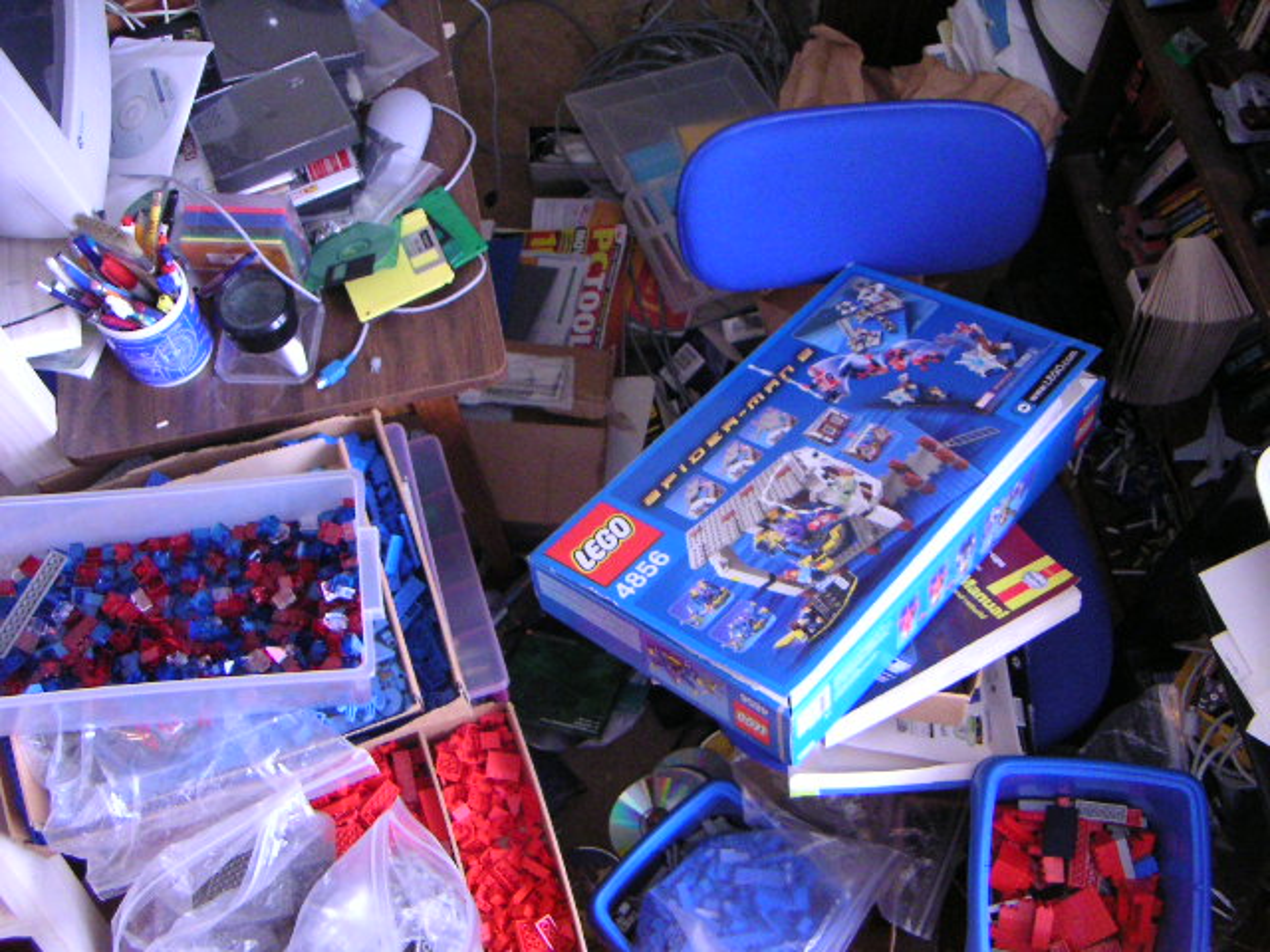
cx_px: 635
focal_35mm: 40
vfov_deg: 36.0
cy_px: 476
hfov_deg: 46.8
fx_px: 1468
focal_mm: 5.3
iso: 400
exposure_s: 1/30
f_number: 2.9
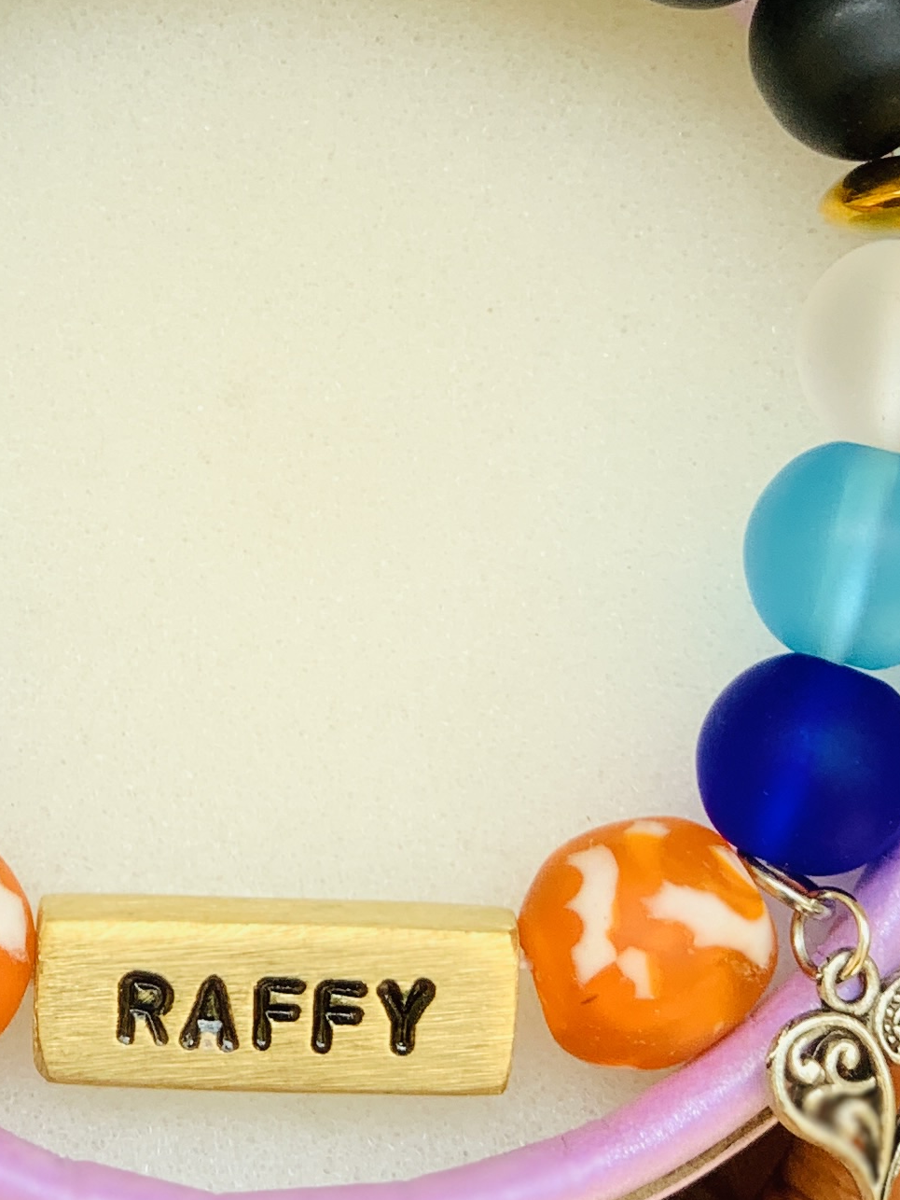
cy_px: 383
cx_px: 235
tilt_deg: -30.9
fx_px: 5649
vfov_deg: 12.1
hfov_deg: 9.1
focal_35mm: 163
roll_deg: -3.8
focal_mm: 6
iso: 16
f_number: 2.4
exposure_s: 1/140
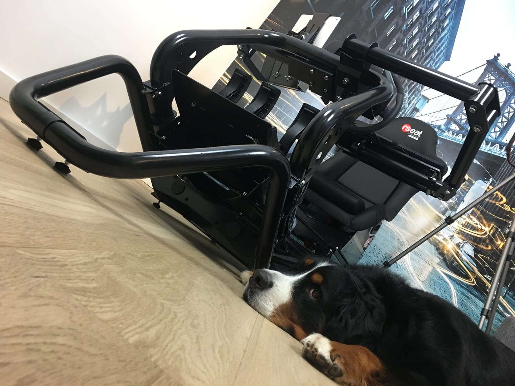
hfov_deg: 61.7
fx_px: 431
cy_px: 193
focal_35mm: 29
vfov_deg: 48.2
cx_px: 258
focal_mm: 4.15
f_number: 2.2
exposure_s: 1/17
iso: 100
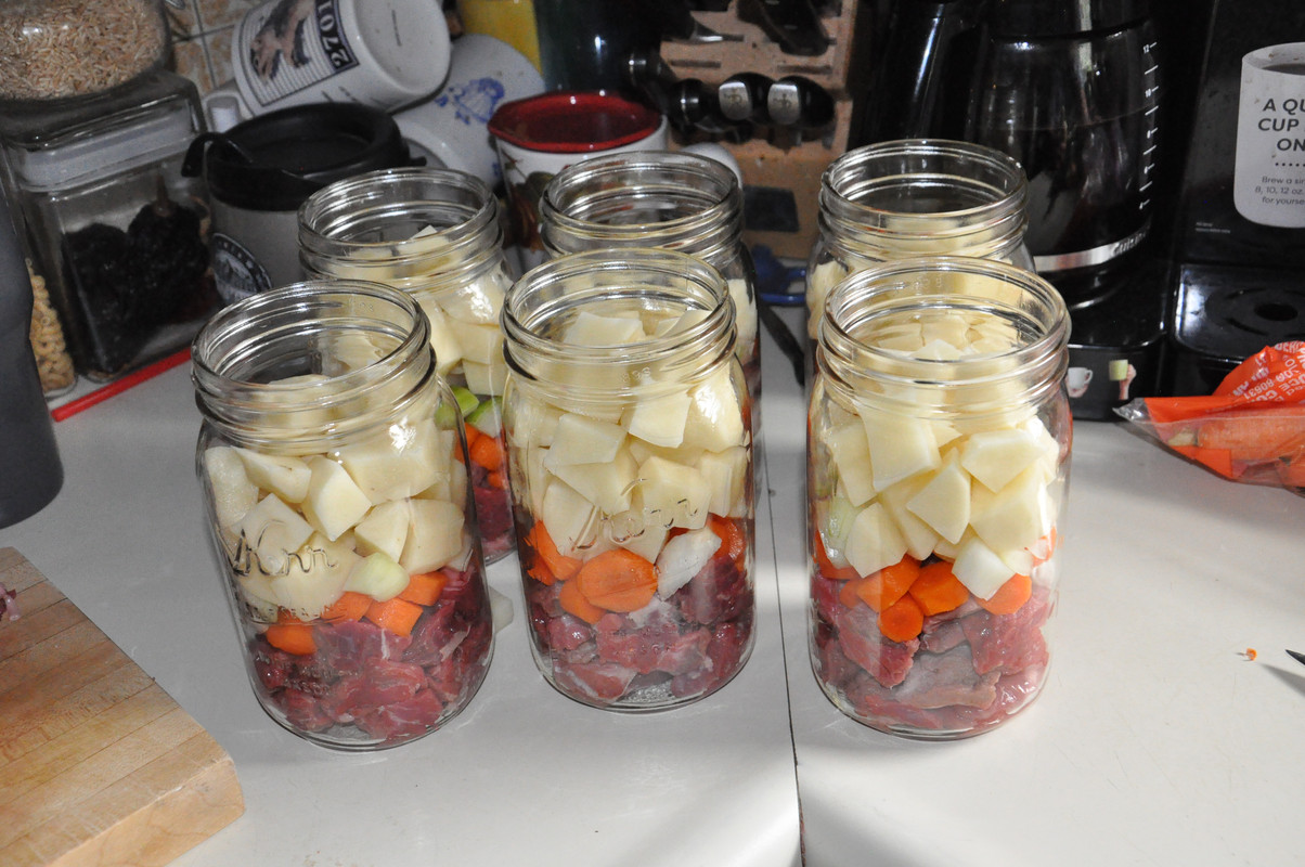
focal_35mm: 42
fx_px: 1521
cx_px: 652
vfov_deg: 31.8
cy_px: 434
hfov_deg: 46.4
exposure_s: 1/60
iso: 3200
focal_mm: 28
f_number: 5.6
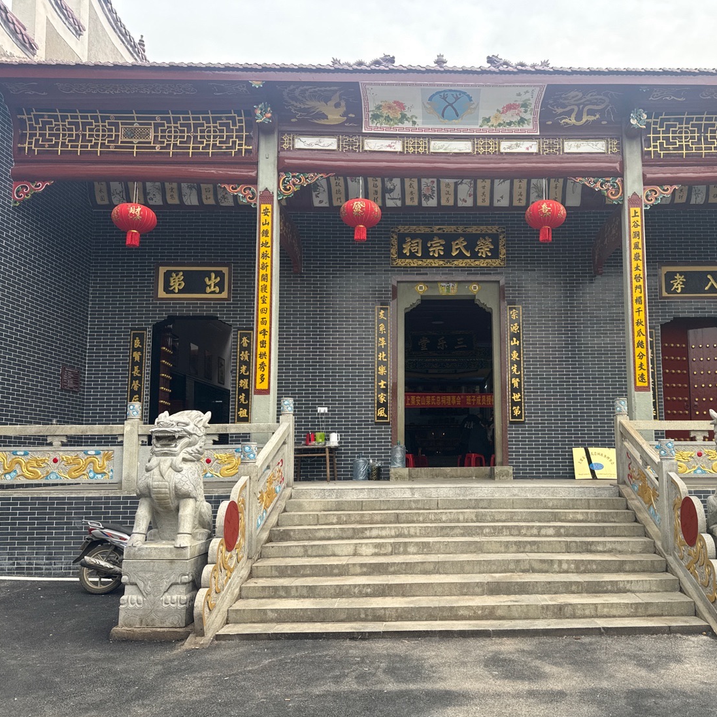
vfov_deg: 55.6
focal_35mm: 29
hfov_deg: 54.9
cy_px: 366
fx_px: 680
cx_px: 456
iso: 80
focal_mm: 6.76
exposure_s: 1/938
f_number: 1.78
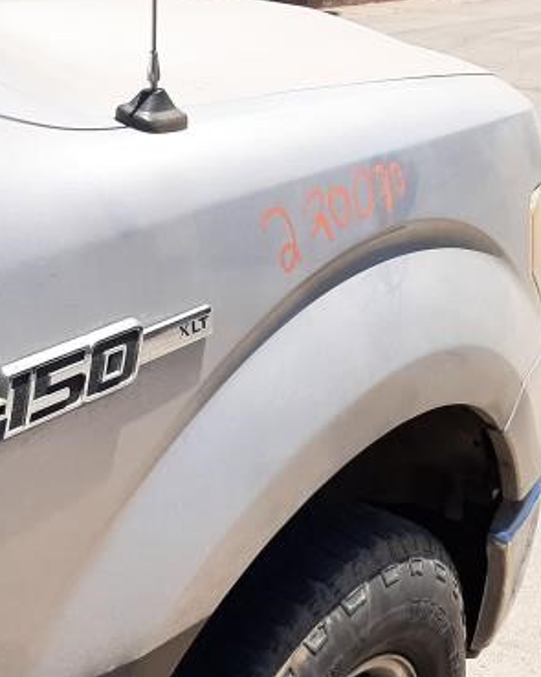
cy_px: 495
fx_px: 1101
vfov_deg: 33.6
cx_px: 50
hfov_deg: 26.6
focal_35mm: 55
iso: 40
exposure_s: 1/2551
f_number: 1.7
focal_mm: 3.93
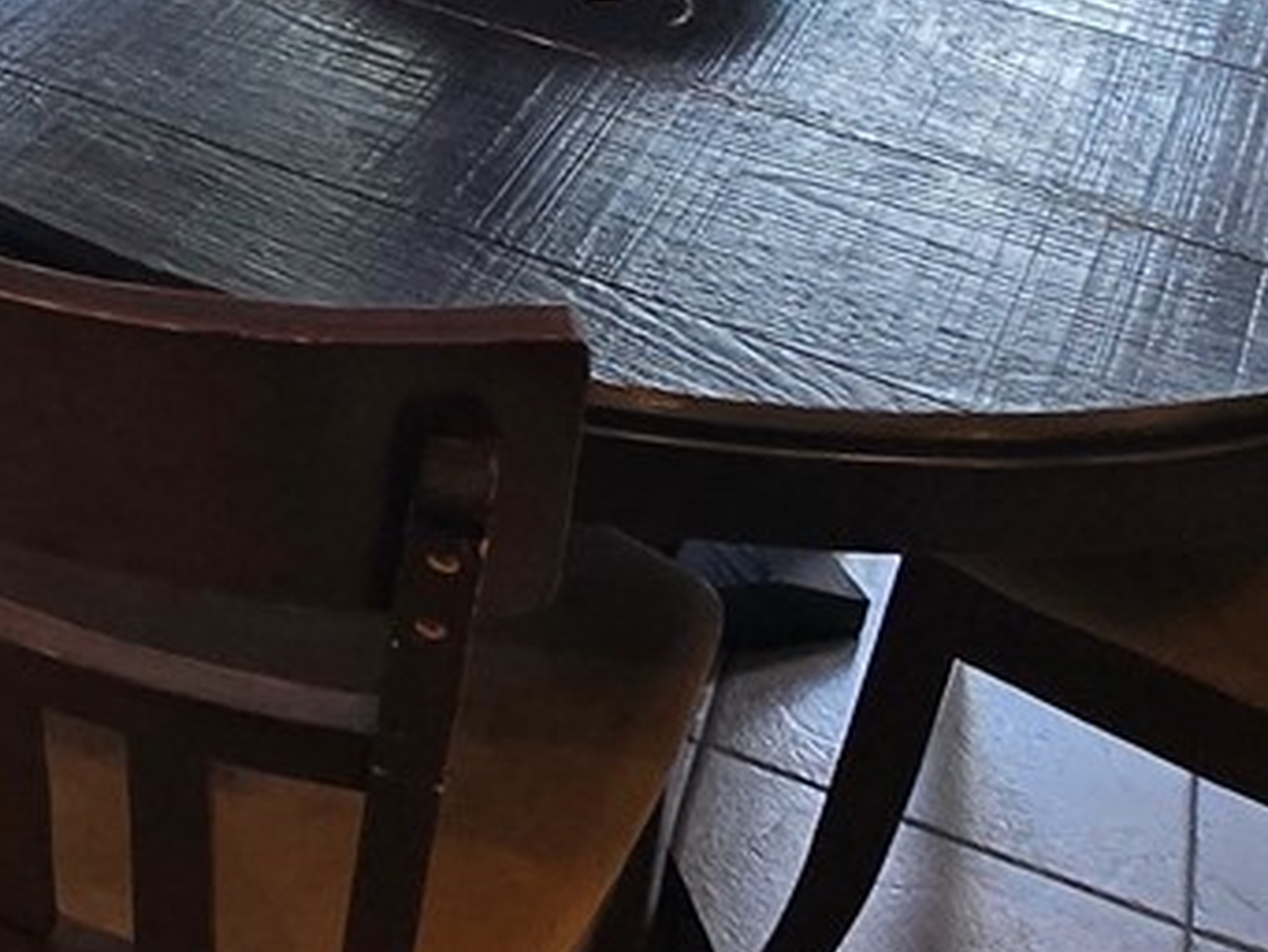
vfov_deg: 21.7
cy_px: -275
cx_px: -216
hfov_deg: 28.1
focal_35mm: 61
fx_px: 2235
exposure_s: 1/60
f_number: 2.2
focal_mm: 1.7
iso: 80
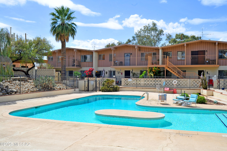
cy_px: 76
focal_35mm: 35
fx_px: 221
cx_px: 114
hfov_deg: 54.5
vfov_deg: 37.8
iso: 200
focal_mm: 35
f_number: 11
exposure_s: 1/200
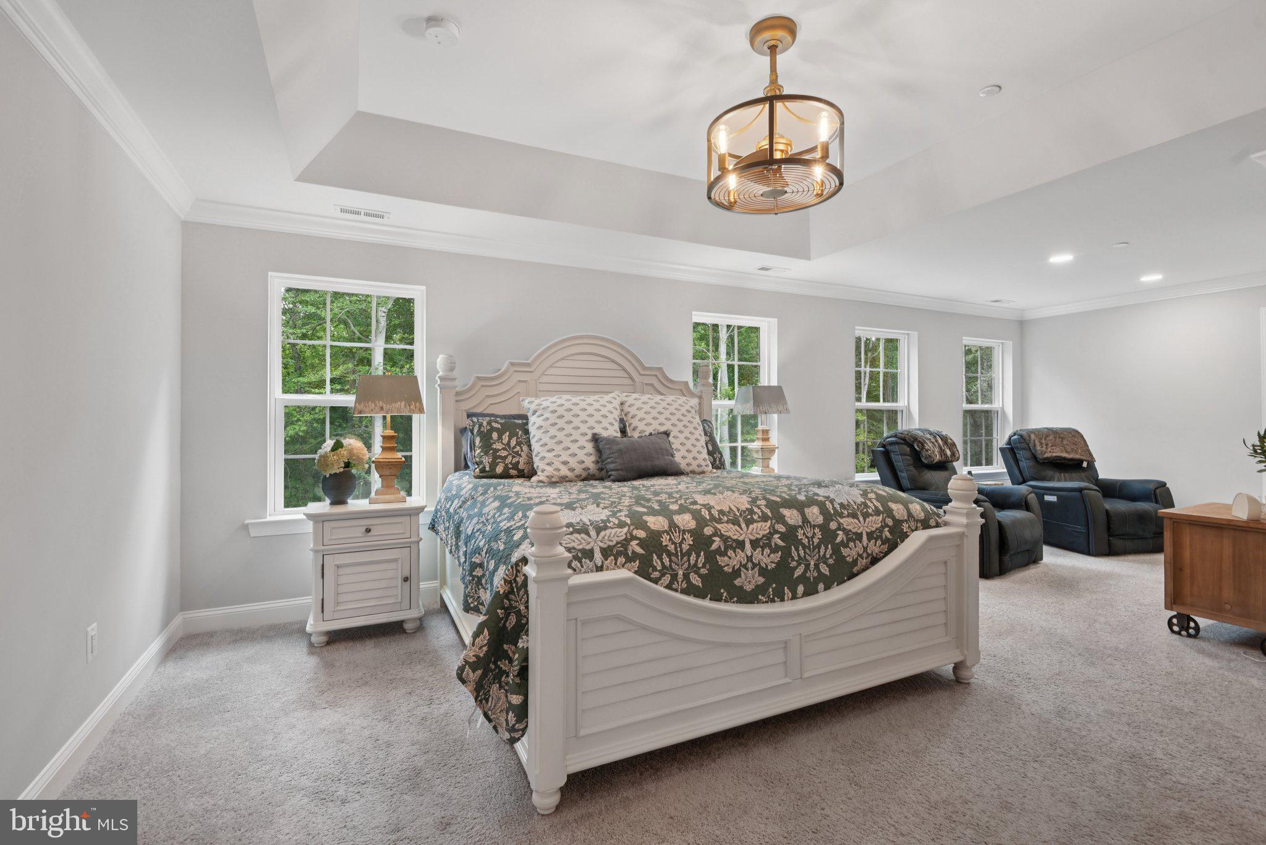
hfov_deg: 96.7
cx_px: 633
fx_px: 563
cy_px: 422
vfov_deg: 73.8
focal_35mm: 16
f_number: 8
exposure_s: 1/13
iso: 400
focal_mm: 16
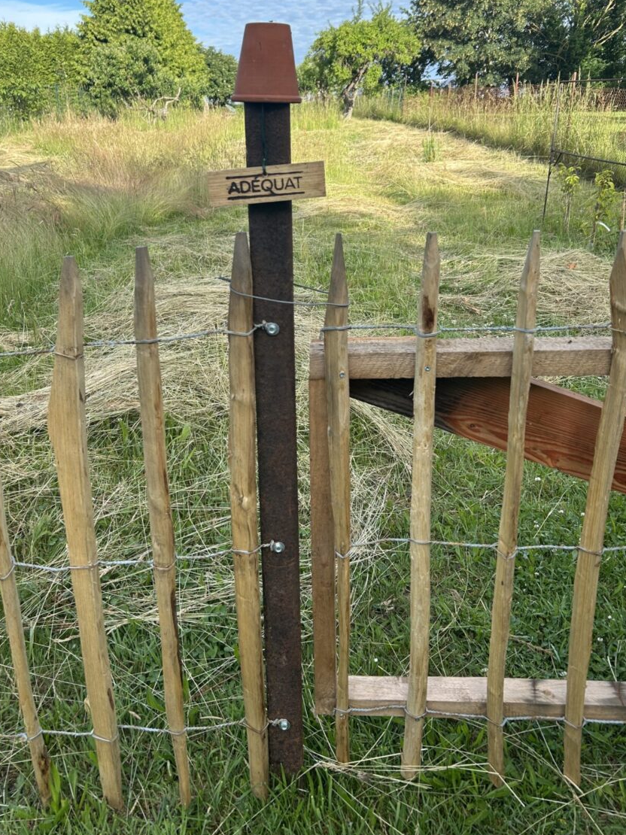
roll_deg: +1.4
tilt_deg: -18.0
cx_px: 280
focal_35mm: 31
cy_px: 356
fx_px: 748
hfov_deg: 45.4
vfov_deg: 58.1
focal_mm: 5.7
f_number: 1.5
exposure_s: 1/1377
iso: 50
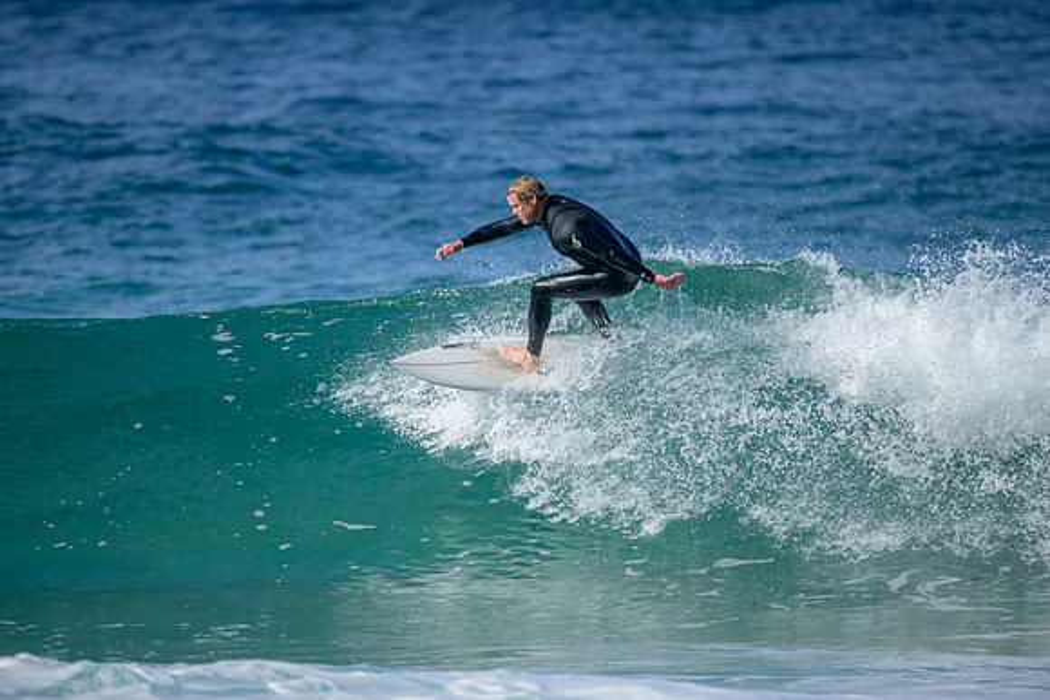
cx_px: 525
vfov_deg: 1.7
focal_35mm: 800
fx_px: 23338
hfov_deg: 2.6
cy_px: 350
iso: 400
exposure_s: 1/2500
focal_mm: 800
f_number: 6.3
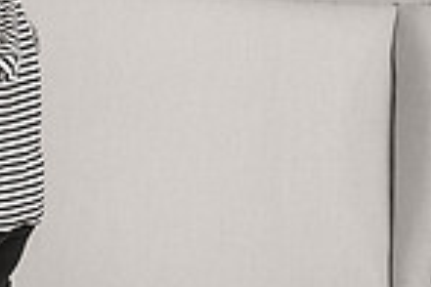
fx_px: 1353
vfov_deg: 12.1
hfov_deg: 16.8
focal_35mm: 113
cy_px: 158
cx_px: -166
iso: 400
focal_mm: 27
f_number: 5.6
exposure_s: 1/200
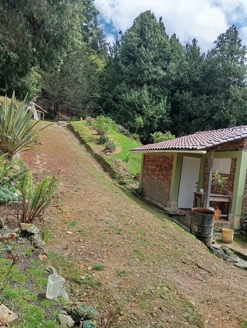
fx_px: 266
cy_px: 164
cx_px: 124
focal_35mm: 28
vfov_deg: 63.4
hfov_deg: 49.9
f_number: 1.8
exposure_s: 1/253
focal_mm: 4.22
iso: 110
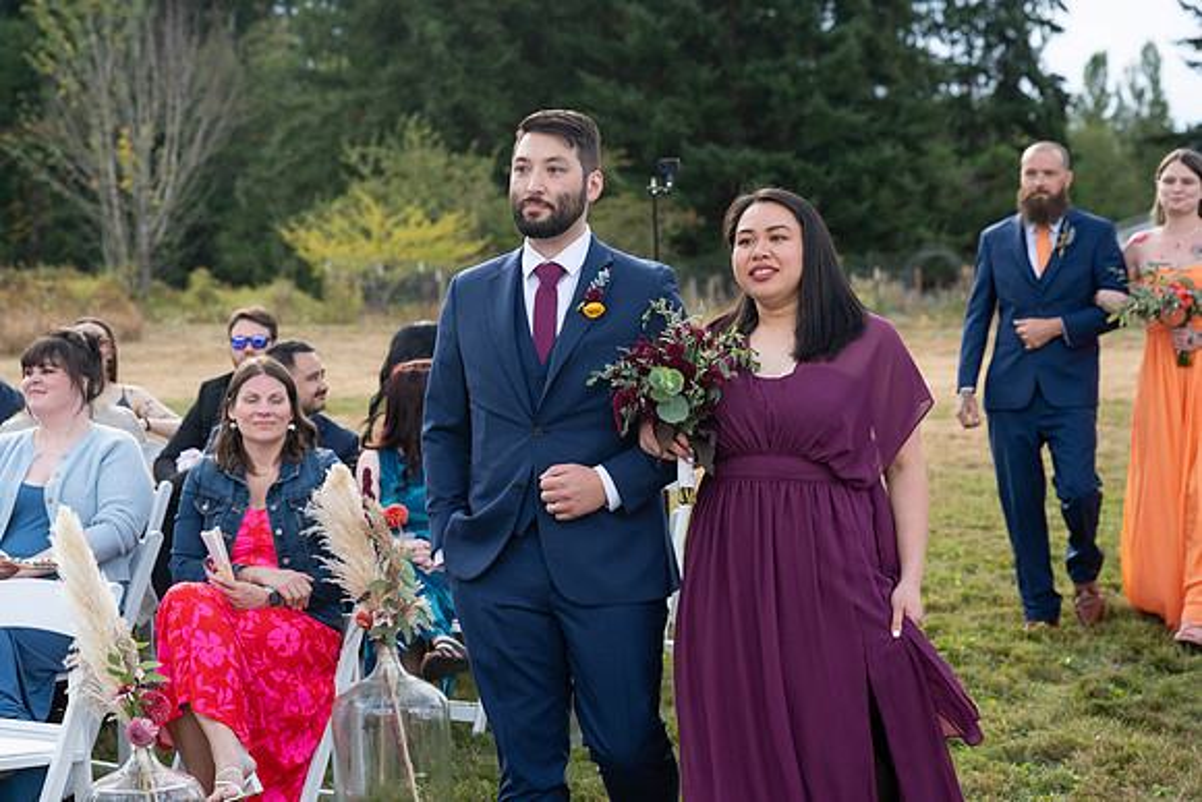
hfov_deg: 29.2
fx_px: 2304
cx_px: 601
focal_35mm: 69
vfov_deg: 19.7
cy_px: 401
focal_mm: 69
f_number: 4.5
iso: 400
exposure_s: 1/800
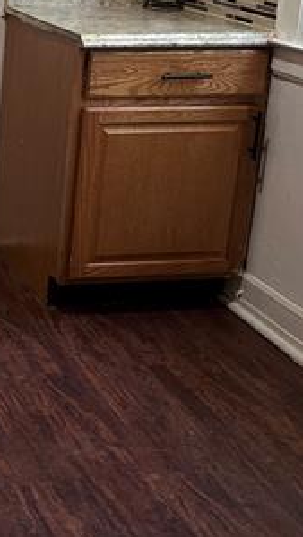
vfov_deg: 30.8
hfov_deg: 16.3
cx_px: -163
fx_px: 956
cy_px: 118
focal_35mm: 67
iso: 200
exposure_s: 1/60
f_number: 1.78
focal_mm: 6.86
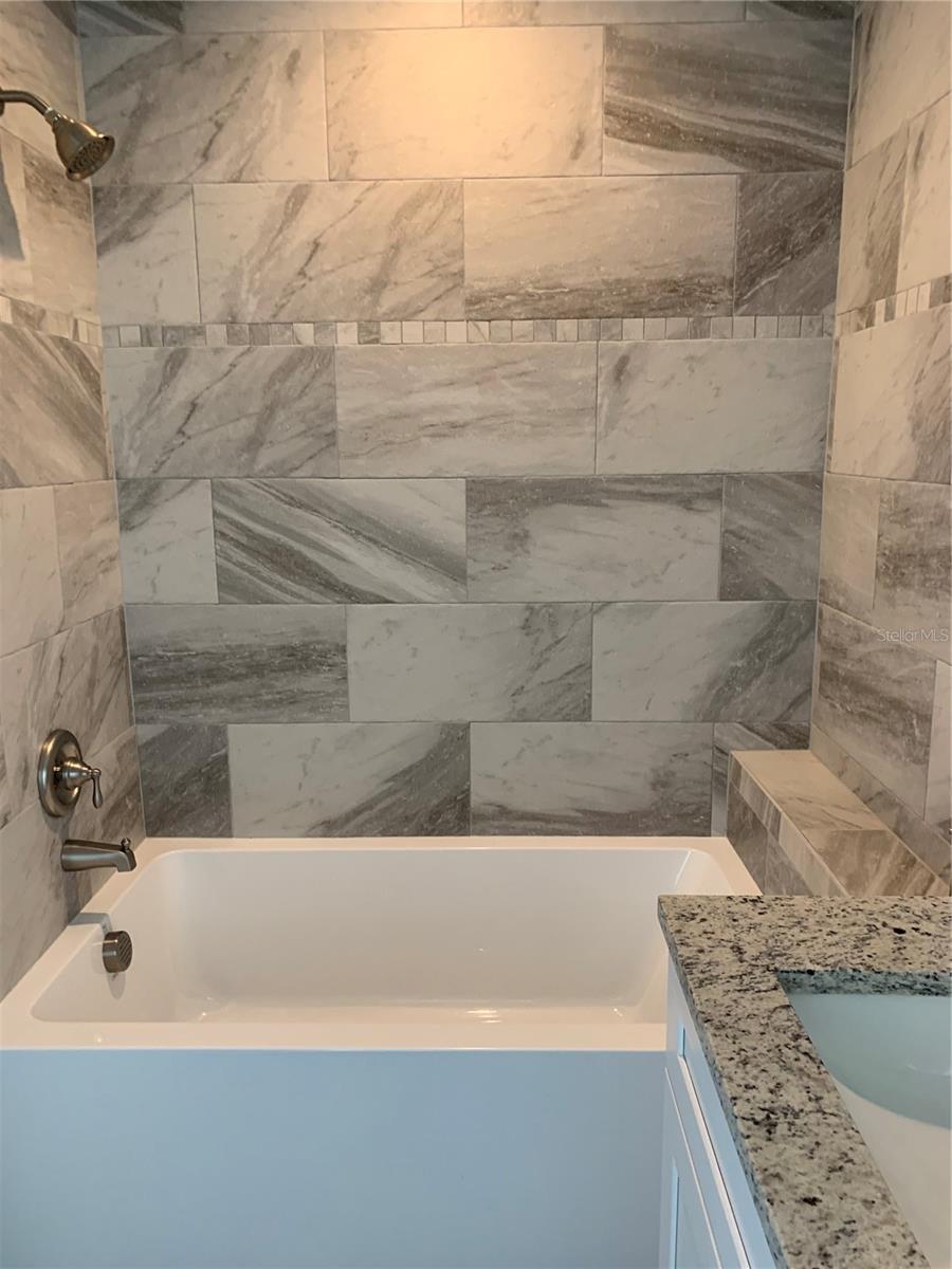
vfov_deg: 67.3
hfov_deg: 53.1
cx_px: 476
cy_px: 634
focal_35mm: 26
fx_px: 953
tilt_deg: -13.2
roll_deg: +1.6
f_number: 1.8
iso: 100
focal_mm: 4.25
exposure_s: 1/60
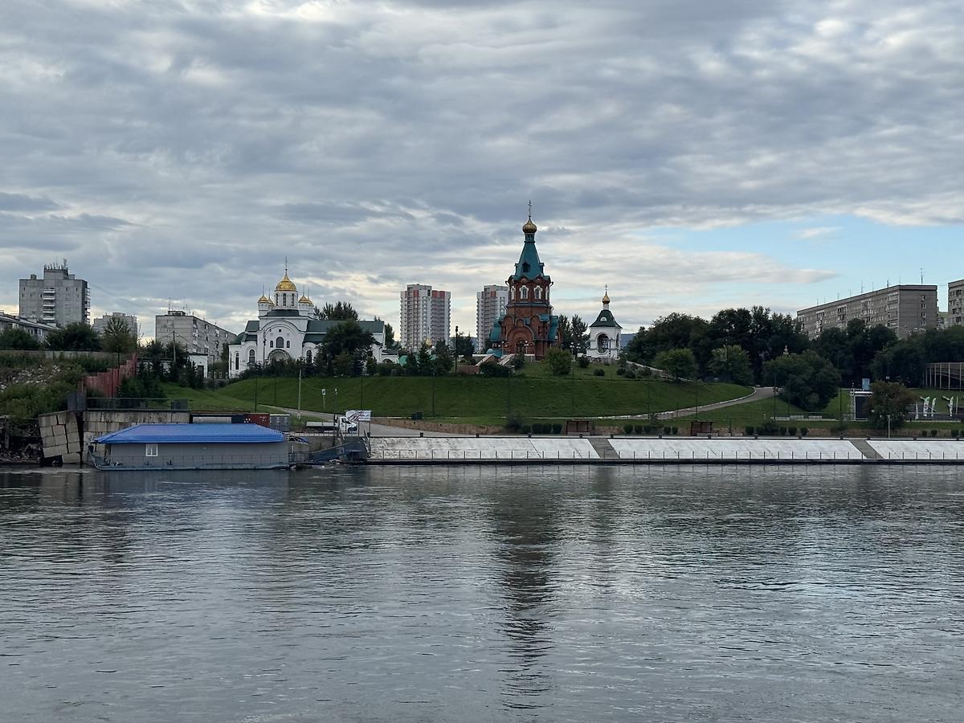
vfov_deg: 30.3
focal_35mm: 48
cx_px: 482
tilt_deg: +3.1
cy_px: 362
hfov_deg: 39.7
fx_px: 1337
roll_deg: -1.0
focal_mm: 6.76
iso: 64
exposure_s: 1/1427
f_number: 1.78
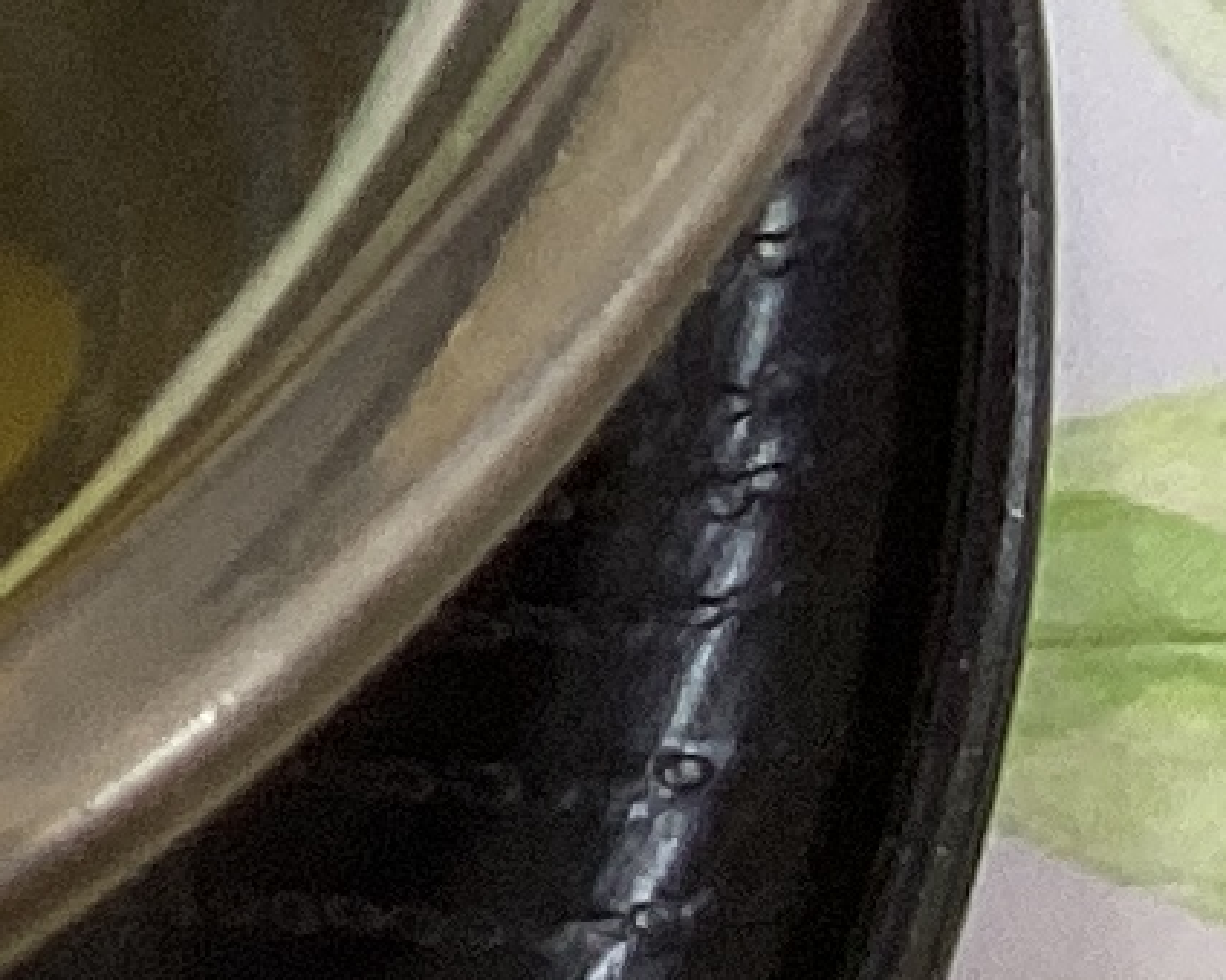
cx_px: -2270
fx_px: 8452
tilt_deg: -59.9
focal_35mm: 233
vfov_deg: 6.6
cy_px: -225
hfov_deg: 7.4
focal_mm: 3.3
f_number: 2.4
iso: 80
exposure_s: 1/60
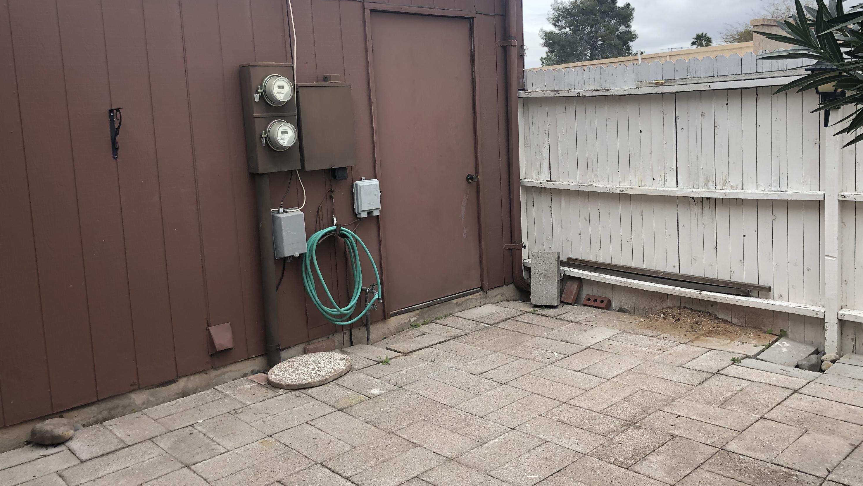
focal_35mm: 31
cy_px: 197
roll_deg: +3.6
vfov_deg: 37.7
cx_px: 436
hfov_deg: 62.6
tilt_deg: -5.8
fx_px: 709
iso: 20
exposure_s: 1/284
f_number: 1.8
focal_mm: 4
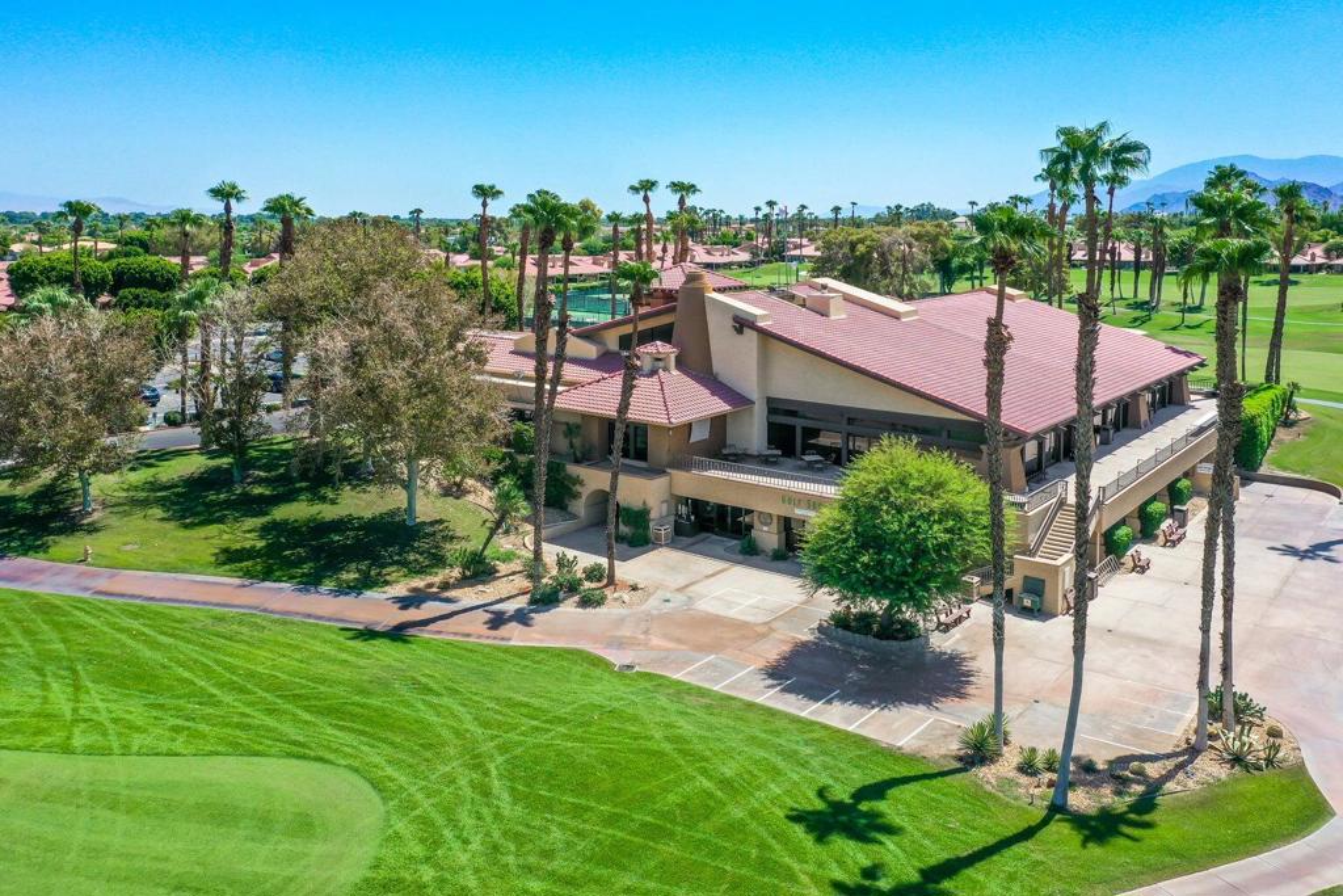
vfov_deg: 46.4
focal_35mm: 28
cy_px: 448
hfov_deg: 65.5
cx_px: 672
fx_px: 1045
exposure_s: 1/500
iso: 100
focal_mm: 10.26
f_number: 5.6
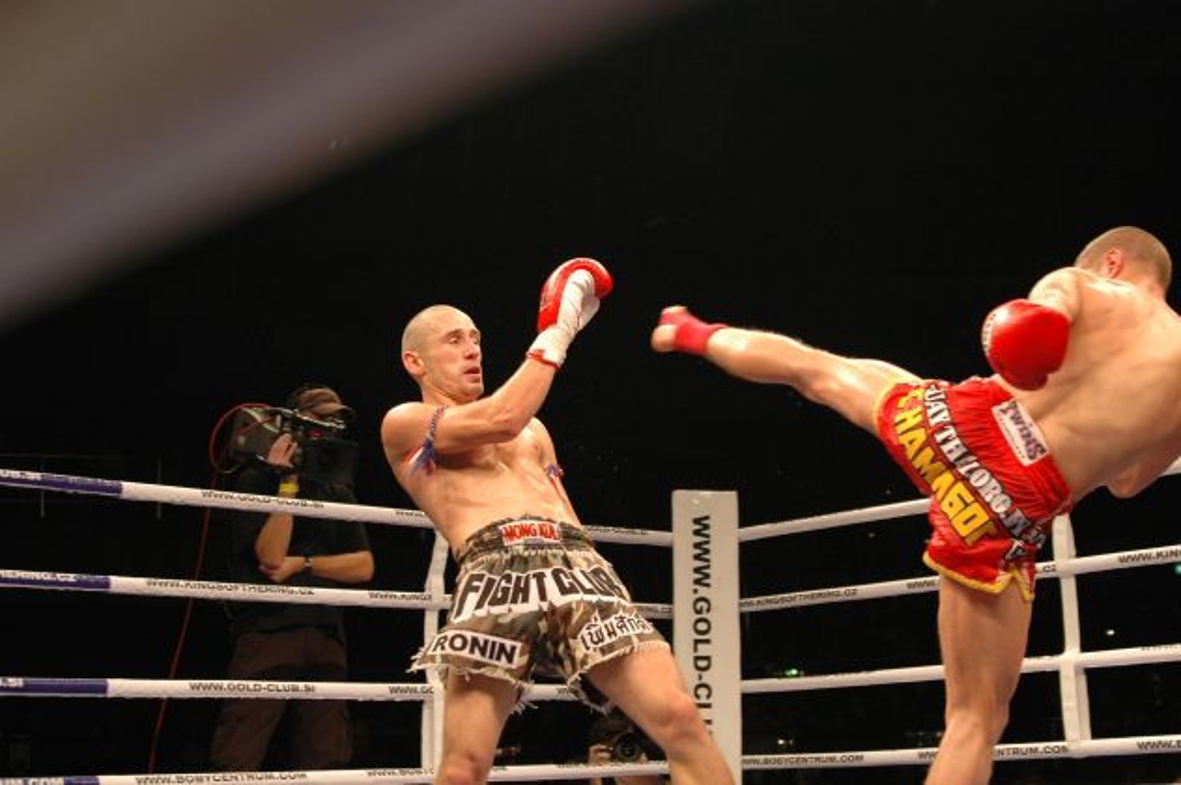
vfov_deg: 25.0
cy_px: 392
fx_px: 1770
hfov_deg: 36.9
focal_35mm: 54
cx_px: 590
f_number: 2.8
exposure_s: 1/400
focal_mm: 36
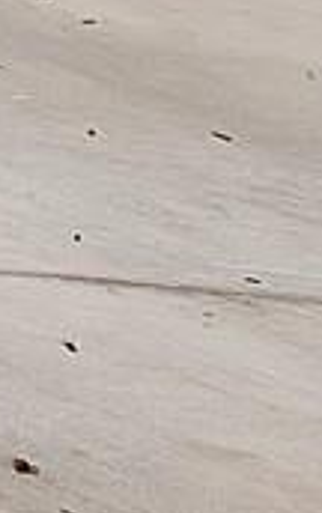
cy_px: -622
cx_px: -1443
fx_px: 2155
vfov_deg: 11.7
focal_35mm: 154
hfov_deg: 5.5
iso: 640
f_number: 9
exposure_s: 1/200
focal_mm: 13
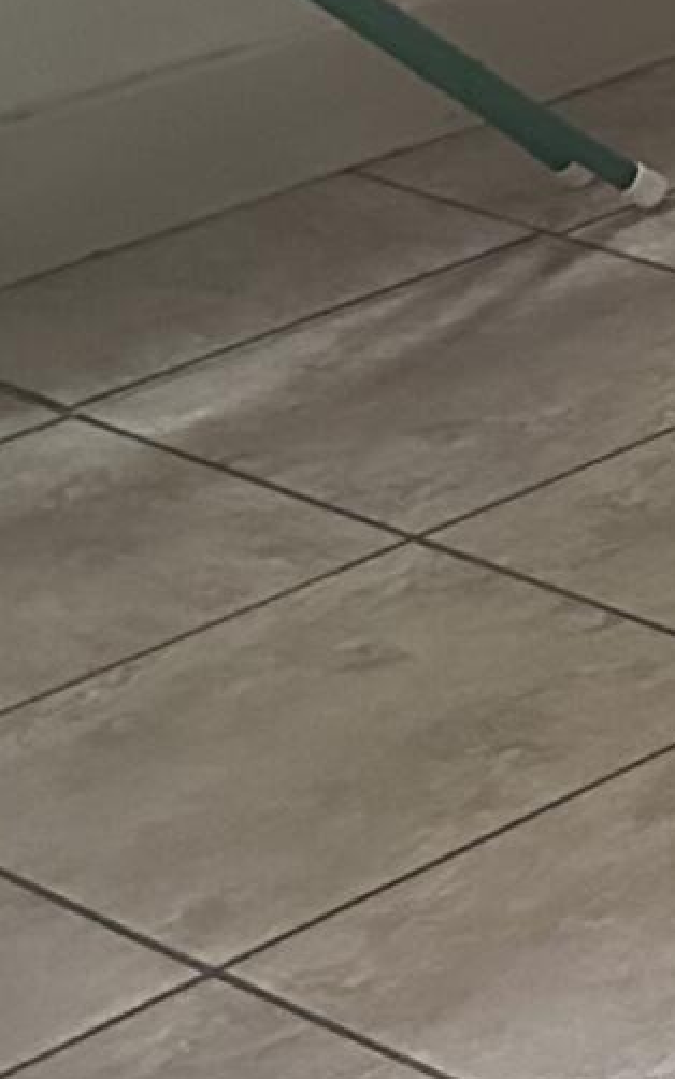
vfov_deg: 12.4
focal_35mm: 152
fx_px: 4471
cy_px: -929
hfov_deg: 7.2
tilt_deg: -6.6
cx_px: 2347
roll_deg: +0.3
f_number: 1.78
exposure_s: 1/53
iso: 1000
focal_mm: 6.86
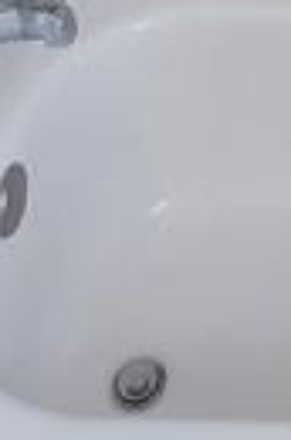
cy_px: -460
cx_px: 467
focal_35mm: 84
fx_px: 1024
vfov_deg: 17.1
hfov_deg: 14.8
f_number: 2.2
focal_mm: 2.2
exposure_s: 1/60
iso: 125
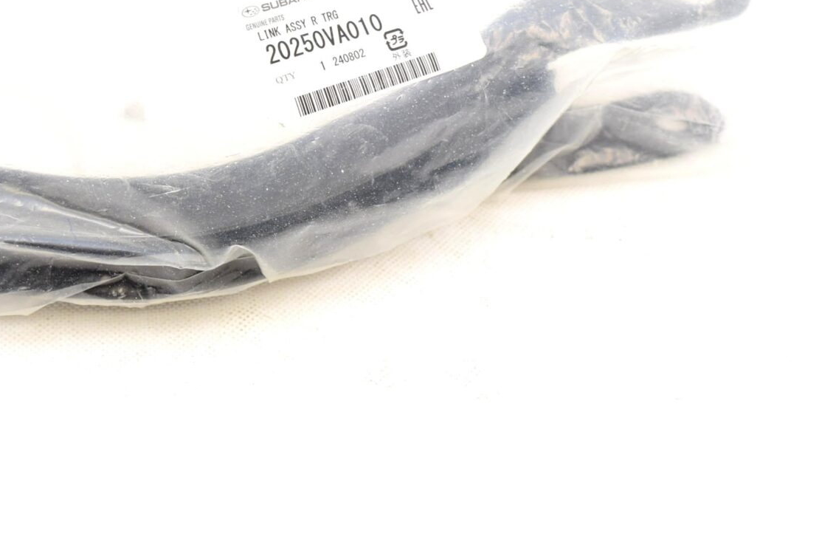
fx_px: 1639
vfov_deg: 18.9
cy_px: 212
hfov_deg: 28.0
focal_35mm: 72
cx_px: 314
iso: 400
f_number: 5.6
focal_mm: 26
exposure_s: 1/125
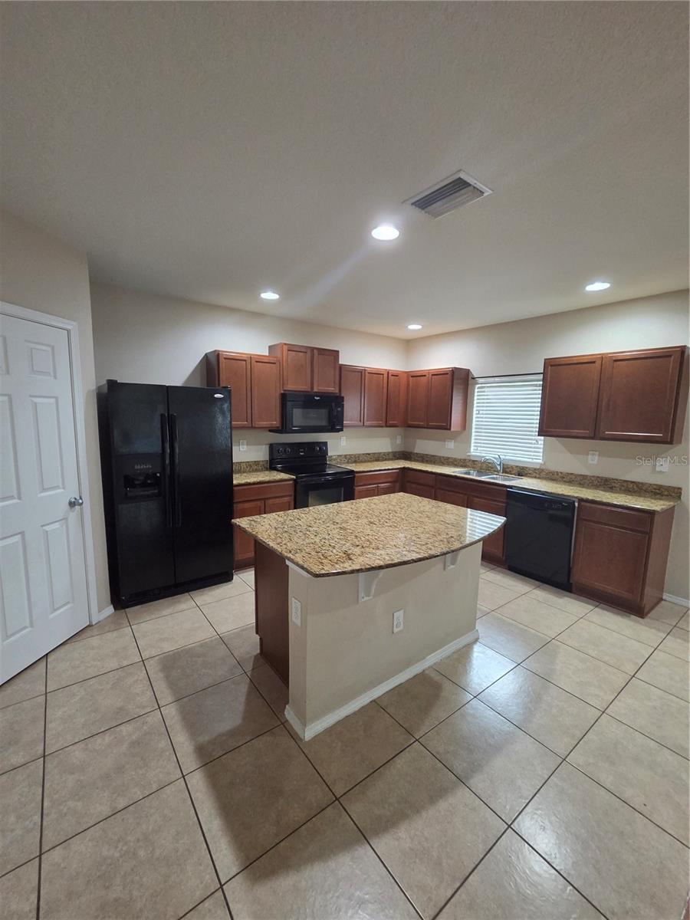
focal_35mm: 13
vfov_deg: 106.2
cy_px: 460
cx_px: 345
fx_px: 346
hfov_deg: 89.9
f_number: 2.2
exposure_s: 1/60
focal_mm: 2.2
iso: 500
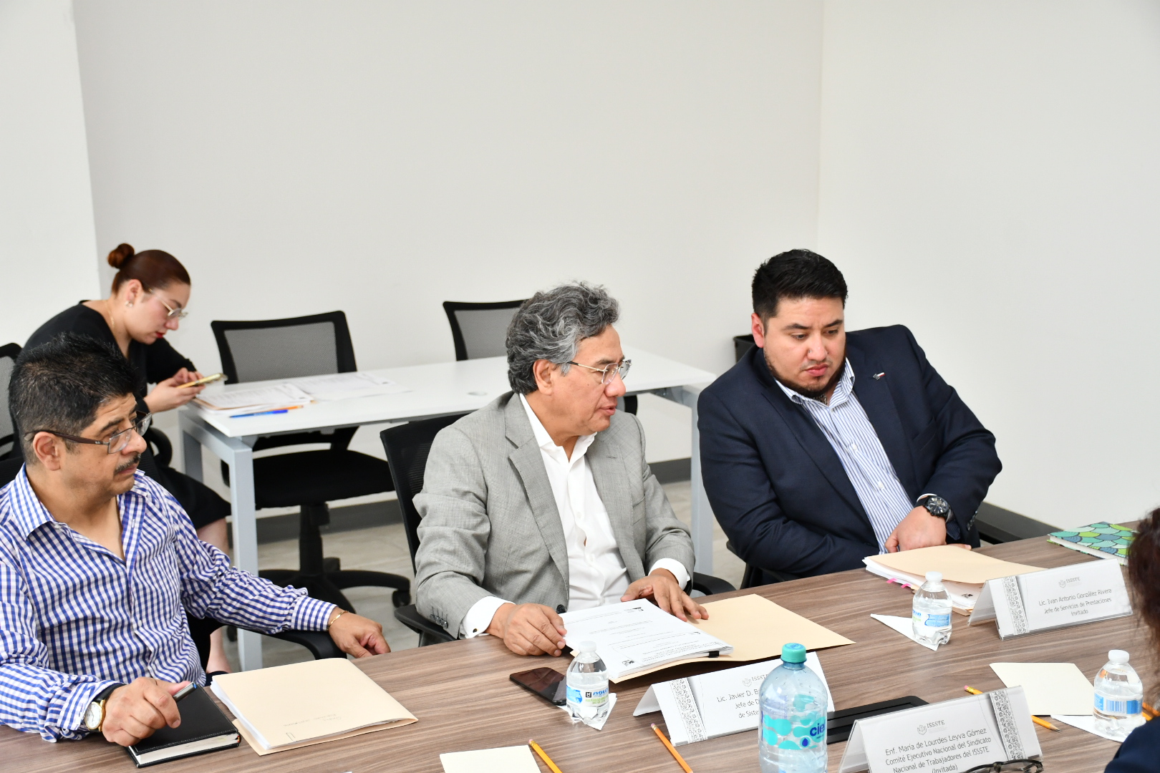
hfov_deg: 38.9
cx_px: 580
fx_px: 1643
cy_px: 386
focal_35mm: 51
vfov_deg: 26.5
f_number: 4.2
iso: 720
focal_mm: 34
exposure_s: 1/60
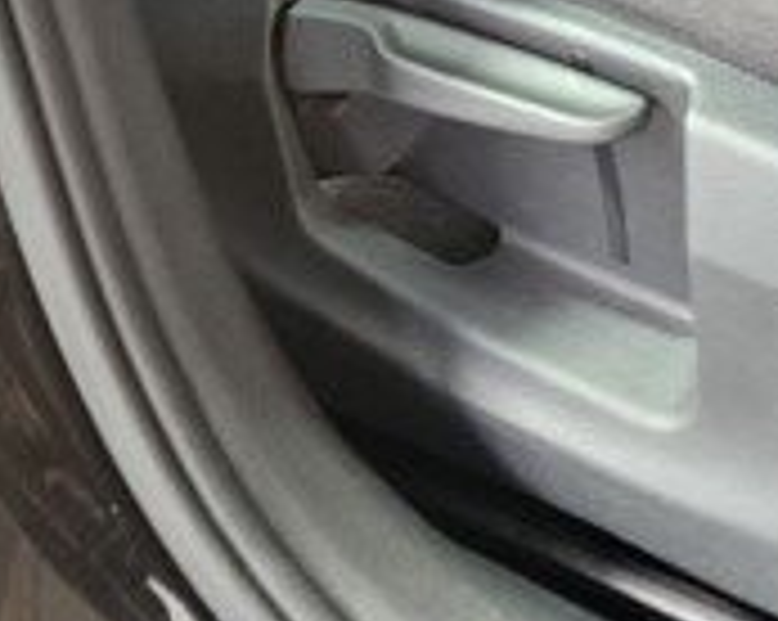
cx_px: 845
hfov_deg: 21.9
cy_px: -734
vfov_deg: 14.3
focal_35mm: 83
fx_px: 1909
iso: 1000
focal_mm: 6.3
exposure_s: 1/100
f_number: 1.7
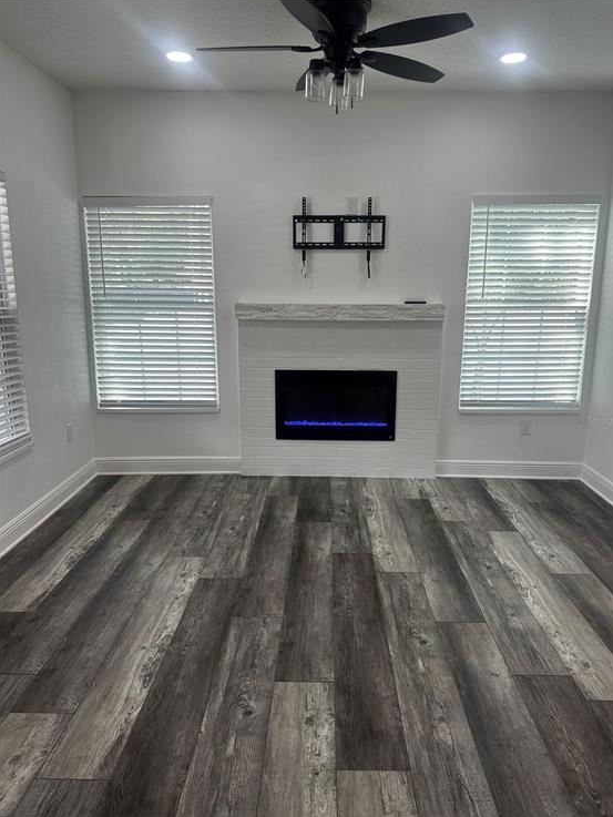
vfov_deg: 69.4
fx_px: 590
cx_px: 318
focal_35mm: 25
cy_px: 420
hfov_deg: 54.9
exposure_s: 1/120
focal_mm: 6.86
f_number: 1.78
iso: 64
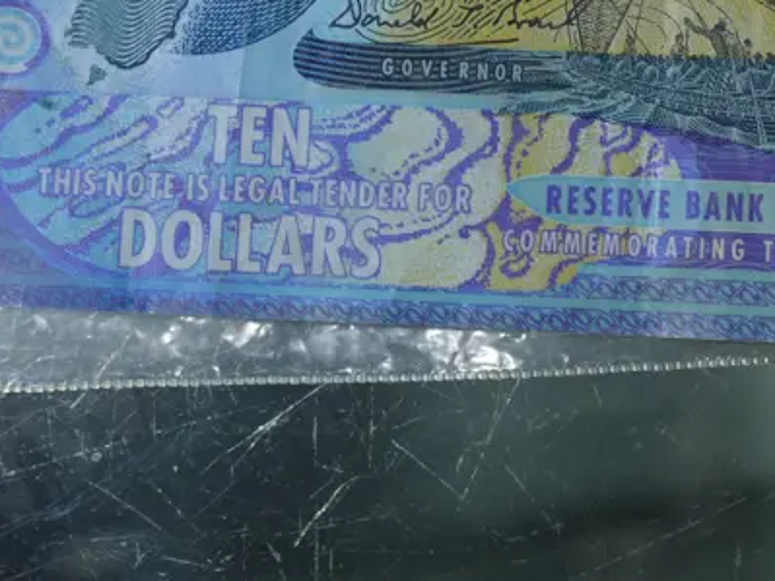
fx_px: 2641
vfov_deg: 12.3
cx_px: 717
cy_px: -58
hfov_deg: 16.4
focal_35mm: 118
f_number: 5.1
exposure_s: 1/100
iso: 200
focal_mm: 23
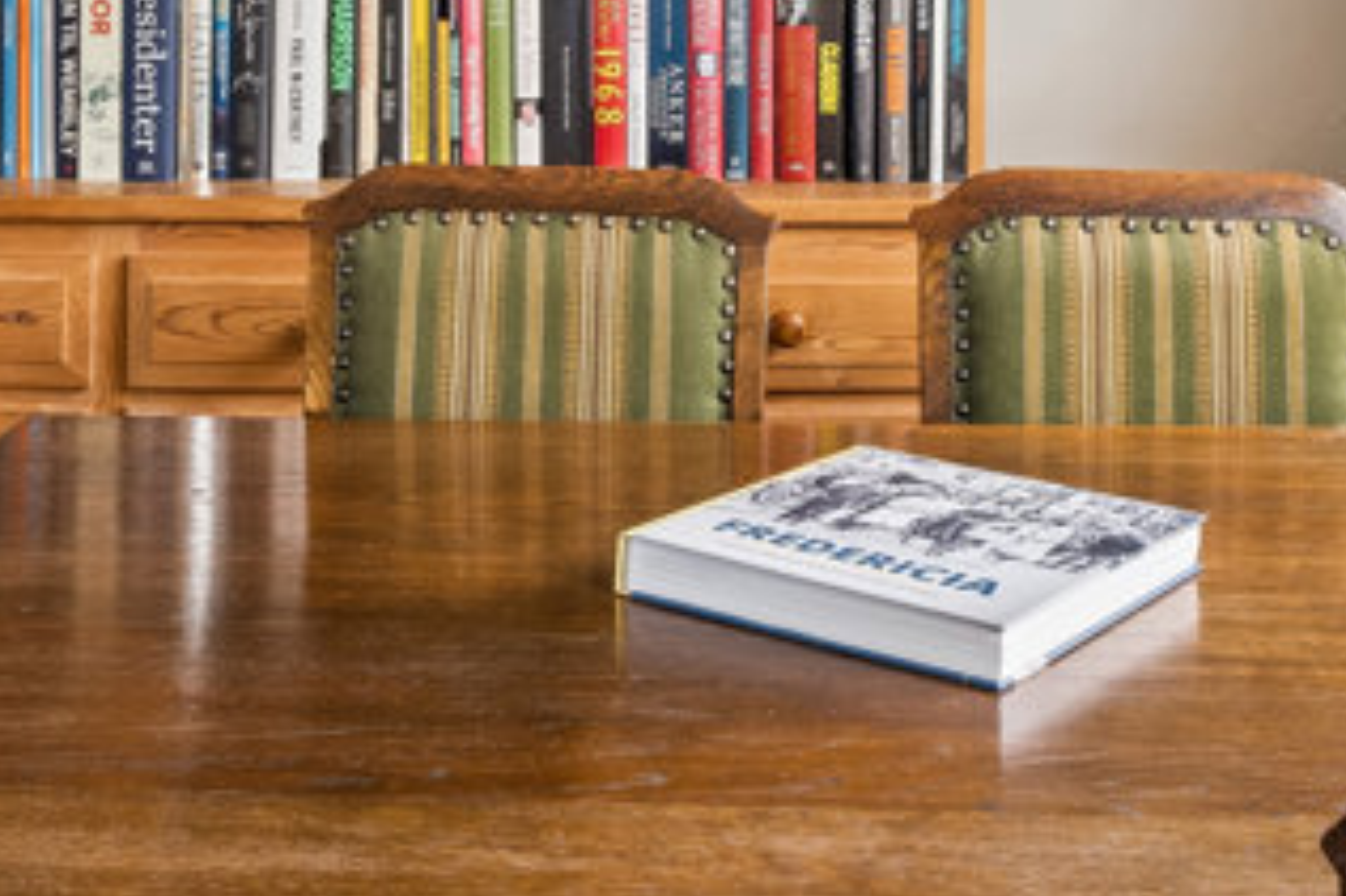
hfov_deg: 37.5
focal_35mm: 53
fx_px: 1980
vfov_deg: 23.8
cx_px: 701
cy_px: -96
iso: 200
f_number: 8
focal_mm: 14
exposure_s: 1/8
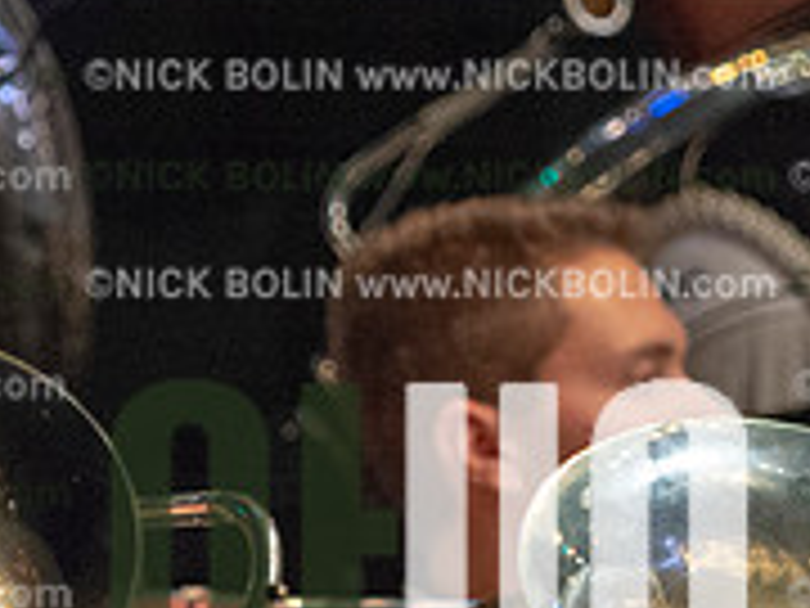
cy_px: 594
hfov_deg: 3.2
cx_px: 428
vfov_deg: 2.4
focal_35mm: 620
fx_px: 14508
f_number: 5.6
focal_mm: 200
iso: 8000
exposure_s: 1/320
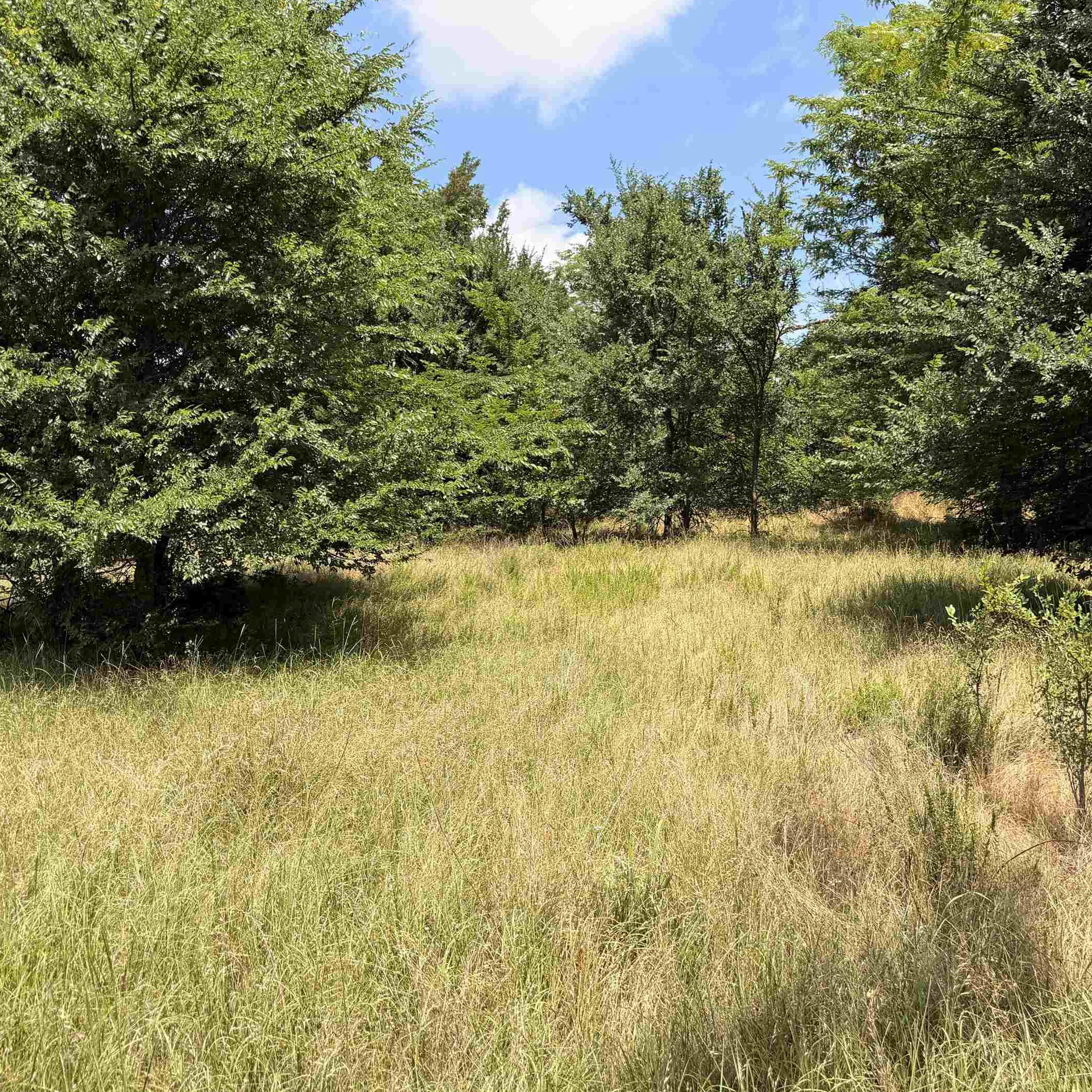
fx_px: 1106
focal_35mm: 31
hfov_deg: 52.2
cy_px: 558
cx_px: 651
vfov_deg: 52.5
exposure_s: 1/2611
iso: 80
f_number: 1.78
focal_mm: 6.76
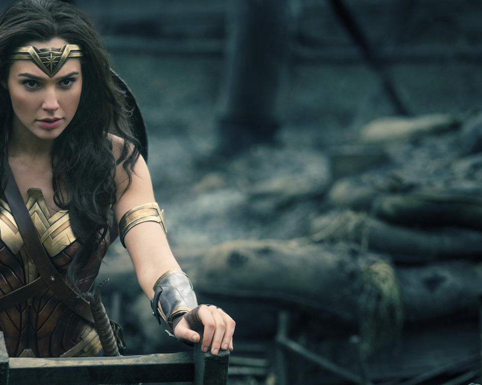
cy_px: 194
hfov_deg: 8.3
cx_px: 119
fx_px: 3324
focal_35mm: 233
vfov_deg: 6.6
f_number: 4
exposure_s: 1/500
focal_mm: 159
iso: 1000
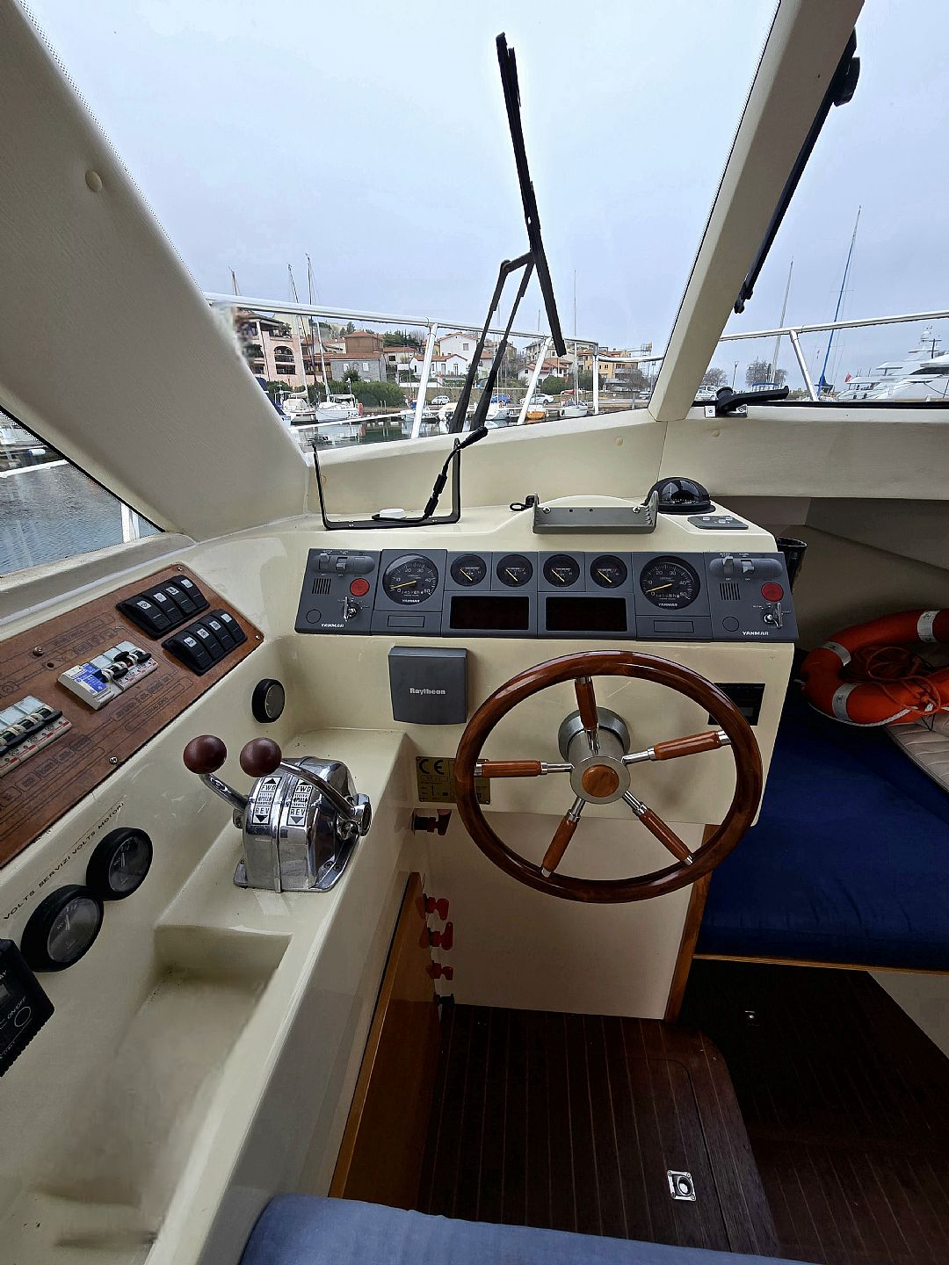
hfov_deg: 89.9
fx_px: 475
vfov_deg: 106.2
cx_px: 474
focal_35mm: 13
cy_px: 632
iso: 50
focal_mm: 2.2
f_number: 2.2
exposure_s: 1/278
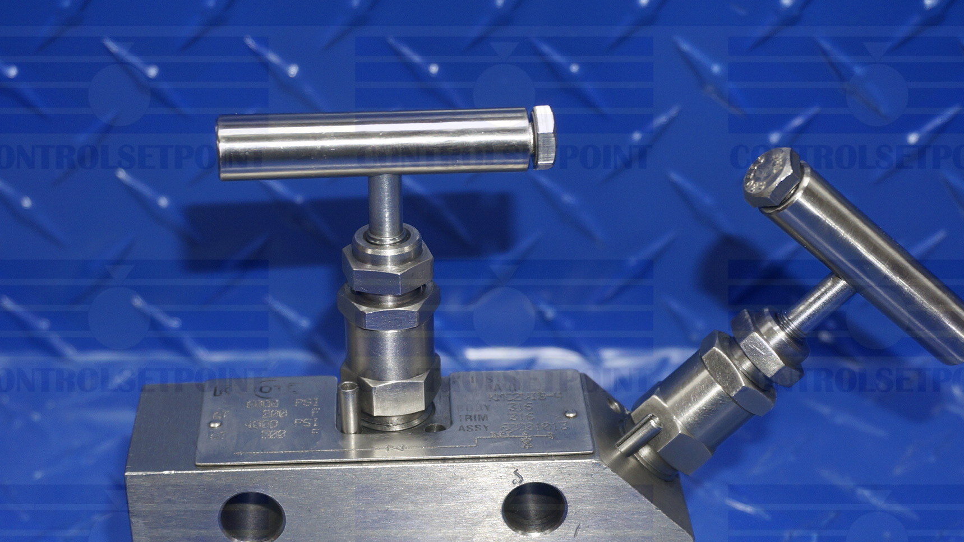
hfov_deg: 28.7
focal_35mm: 74
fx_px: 1885
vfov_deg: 16.3
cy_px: 411
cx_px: 471
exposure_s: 1/60
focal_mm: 33
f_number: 5
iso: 320
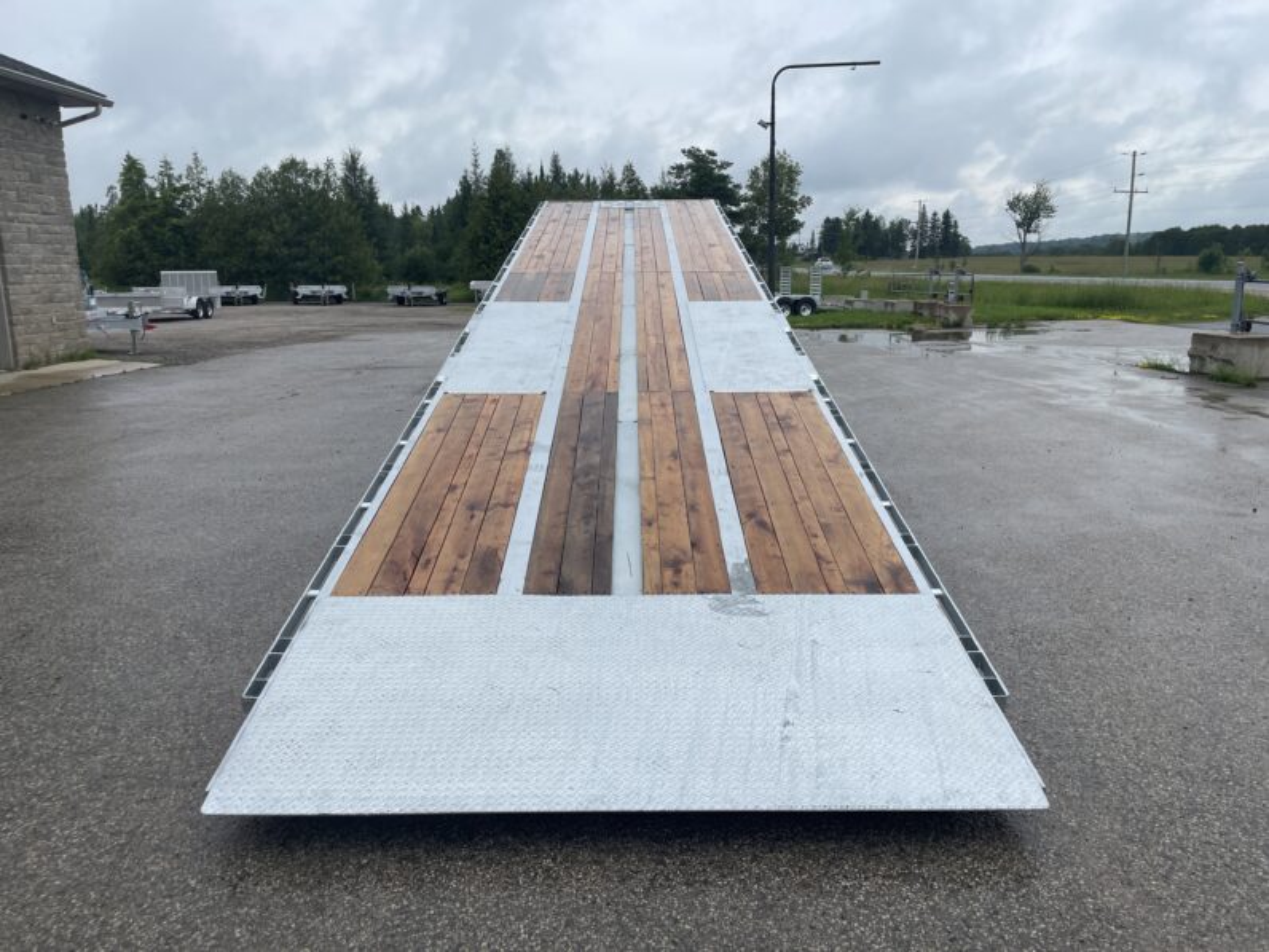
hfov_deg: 67.3
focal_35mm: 26
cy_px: 476
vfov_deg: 53.1
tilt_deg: -10.2
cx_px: 634
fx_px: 953
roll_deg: +0.8
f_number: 1.6
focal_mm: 4.2
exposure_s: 1/2681
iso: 32
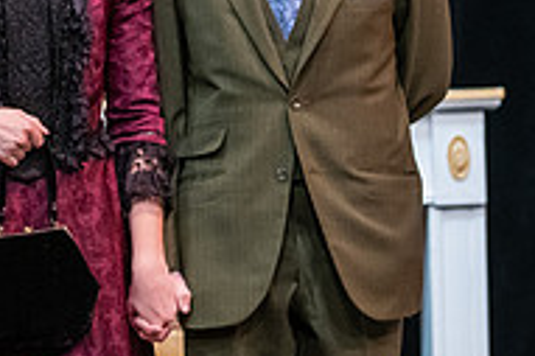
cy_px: -24
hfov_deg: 8.7
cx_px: 137
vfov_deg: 5.8
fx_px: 3519
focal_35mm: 237
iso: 3200
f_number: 3.2
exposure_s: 1/200
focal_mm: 78
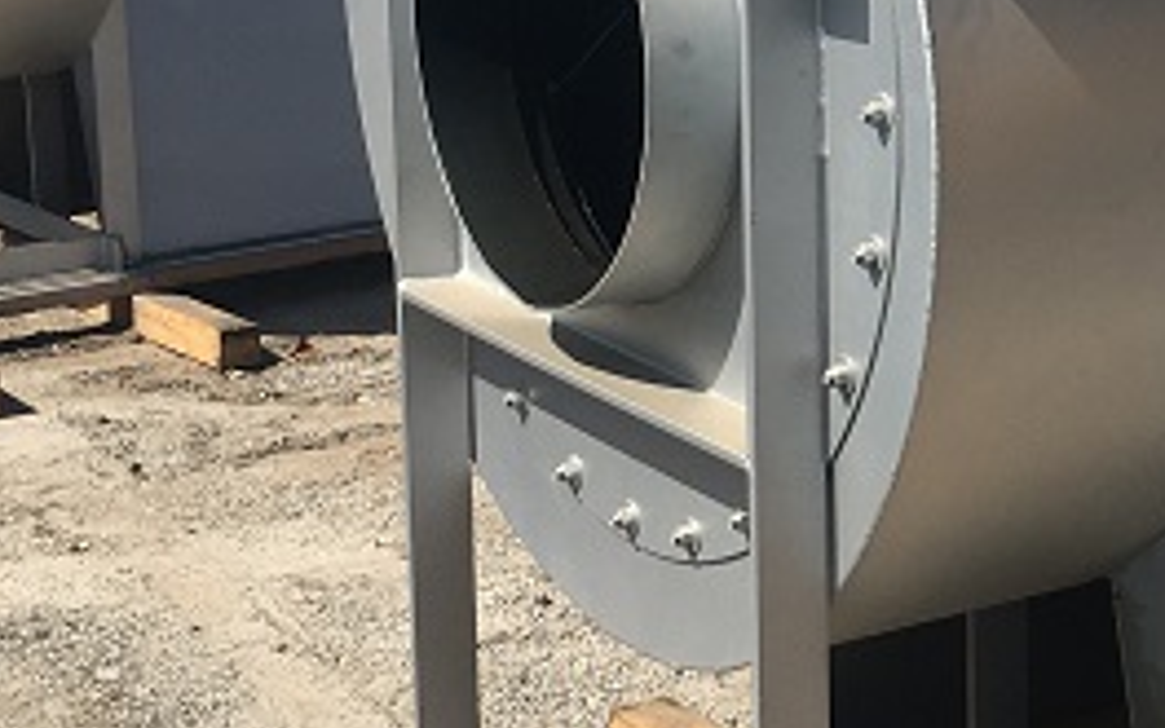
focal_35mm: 94
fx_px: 2985
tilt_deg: -8.5
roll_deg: -1.1
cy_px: 90
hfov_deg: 21.4
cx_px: 1127
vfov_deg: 13.8
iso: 25
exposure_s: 1/1789
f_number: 2.2
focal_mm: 4.15
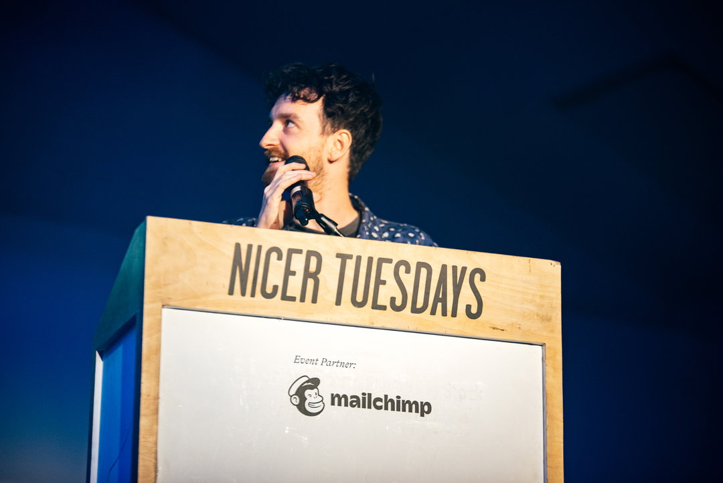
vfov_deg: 11.0
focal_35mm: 125
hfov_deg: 16.4
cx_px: 362
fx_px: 2511
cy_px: 242
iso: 800
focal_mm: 125
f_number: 2.8
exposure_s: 1/200
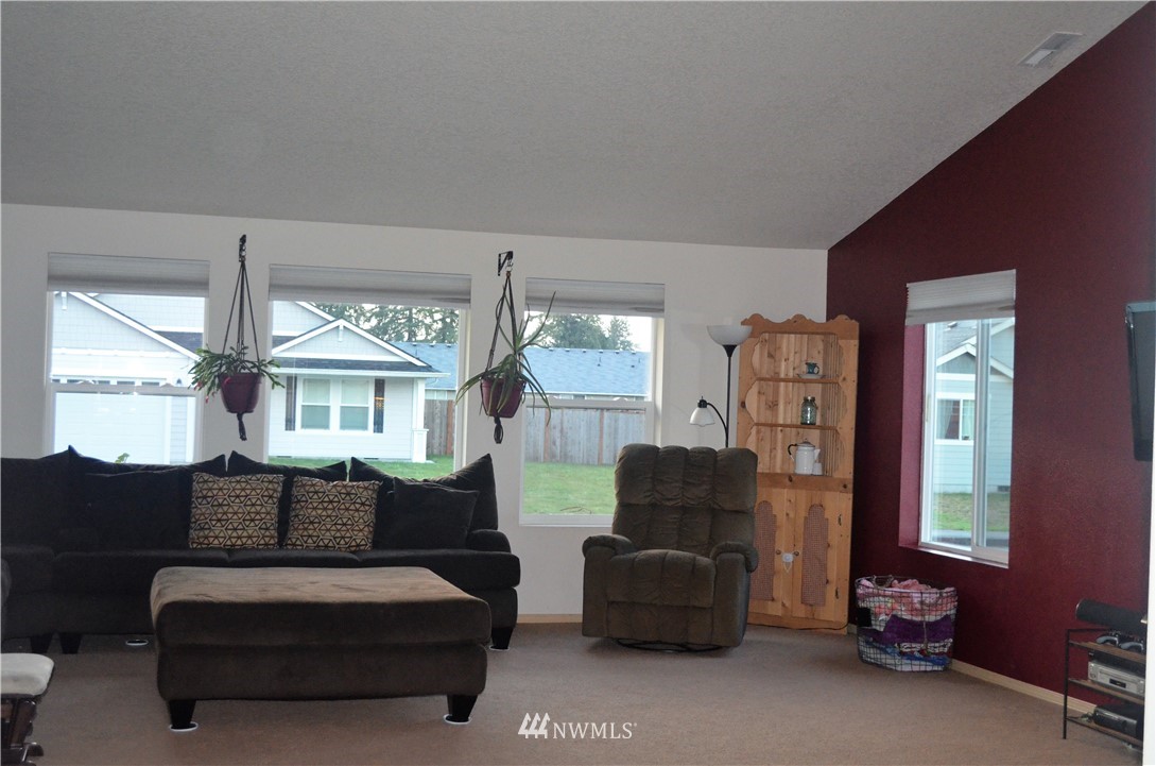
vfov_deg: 27.9
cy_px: 383
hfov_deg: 41.2
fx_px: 1538
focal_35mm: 48
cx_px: 578
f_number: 4.8
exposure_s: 1/60
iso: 3200
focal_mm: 32
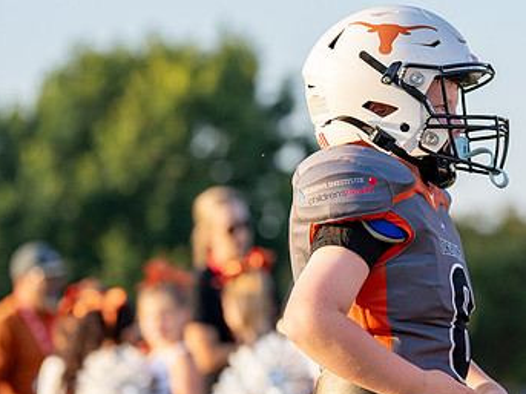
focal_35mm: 246
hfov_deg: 8.0
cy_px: 211
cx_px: 427
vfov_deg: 6.0
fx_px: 3737
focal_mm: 115
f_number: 2.8
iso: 500
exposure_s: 1/2500
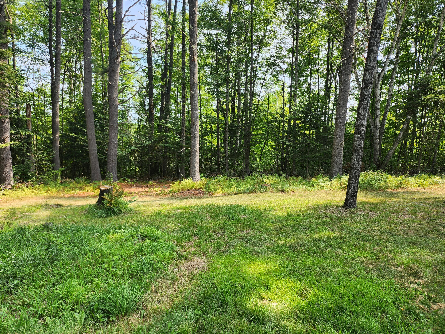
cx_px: 222
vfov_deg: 56.8
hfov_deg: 71.6
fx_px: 309
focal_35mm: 24
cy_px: 167
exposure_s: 1/484
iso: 50
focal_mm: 5
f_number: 1.8
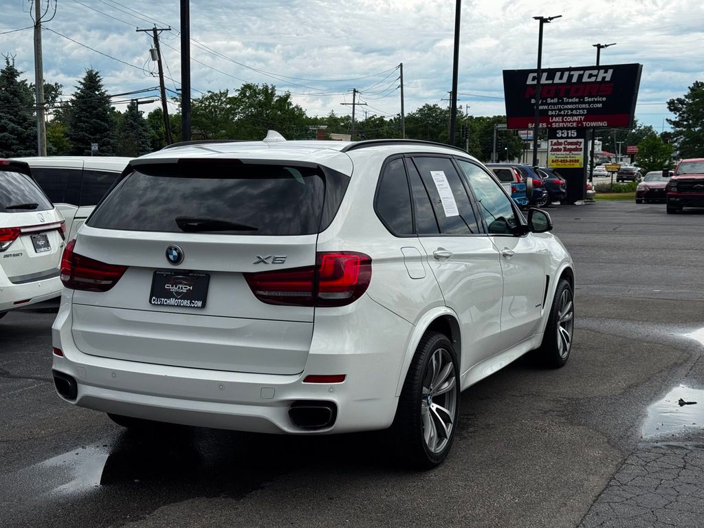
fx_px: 976
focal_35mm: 48
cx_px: 352
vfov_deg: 30.3
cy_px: 264
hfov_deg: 39.7
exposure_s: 1/1923
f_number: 1.78
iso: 64
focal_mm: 6.76
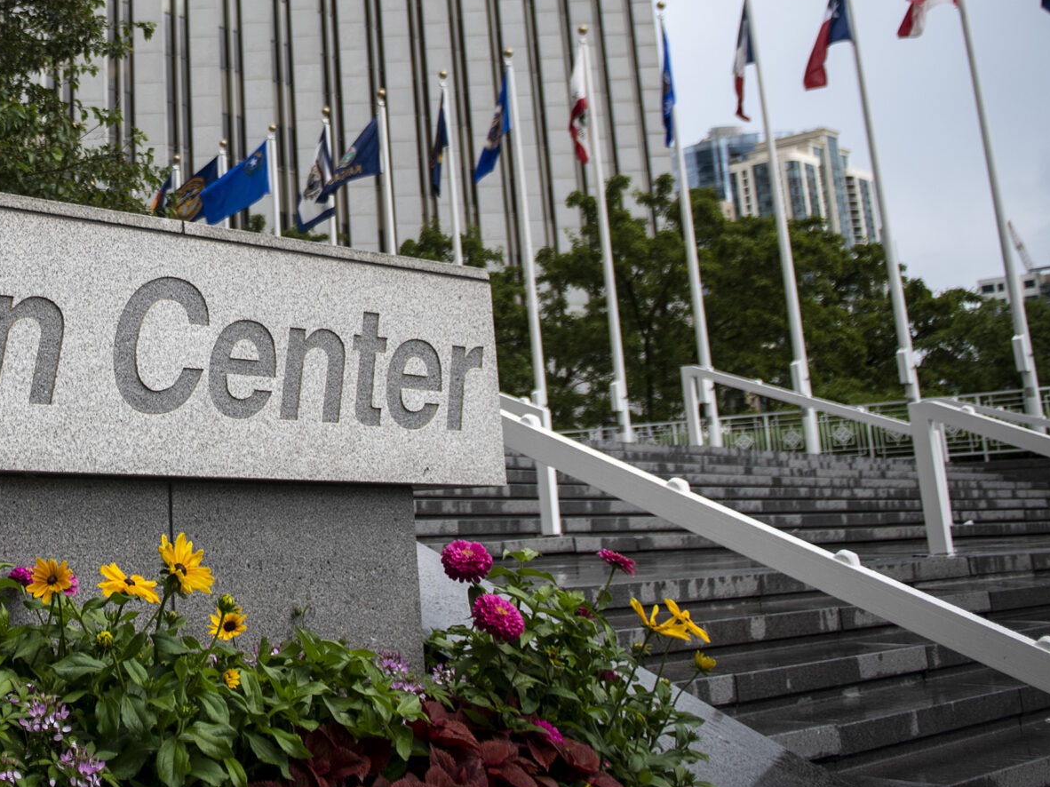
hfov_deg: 35.5
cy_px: 133
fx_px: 1516
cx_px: 73
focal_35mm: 50
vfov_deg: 28.3
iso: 125
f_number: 2.8
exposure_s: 1/1000
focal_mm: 24
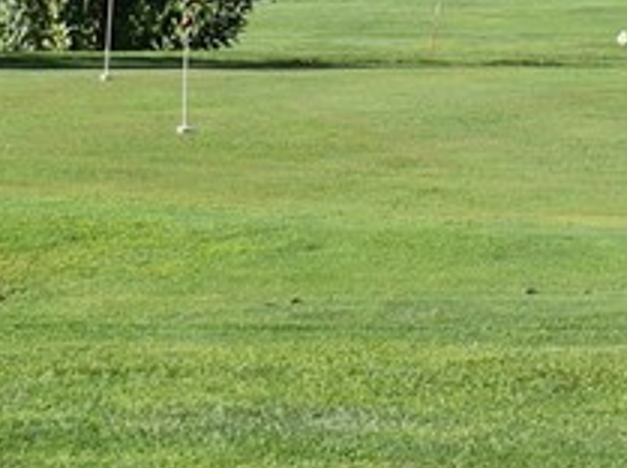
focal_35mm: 225
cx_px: 1128
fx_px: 4068
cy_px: -87
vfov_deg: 6.5
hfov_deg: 8.5
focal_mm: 30
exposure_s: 1/400
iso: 200
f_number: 10
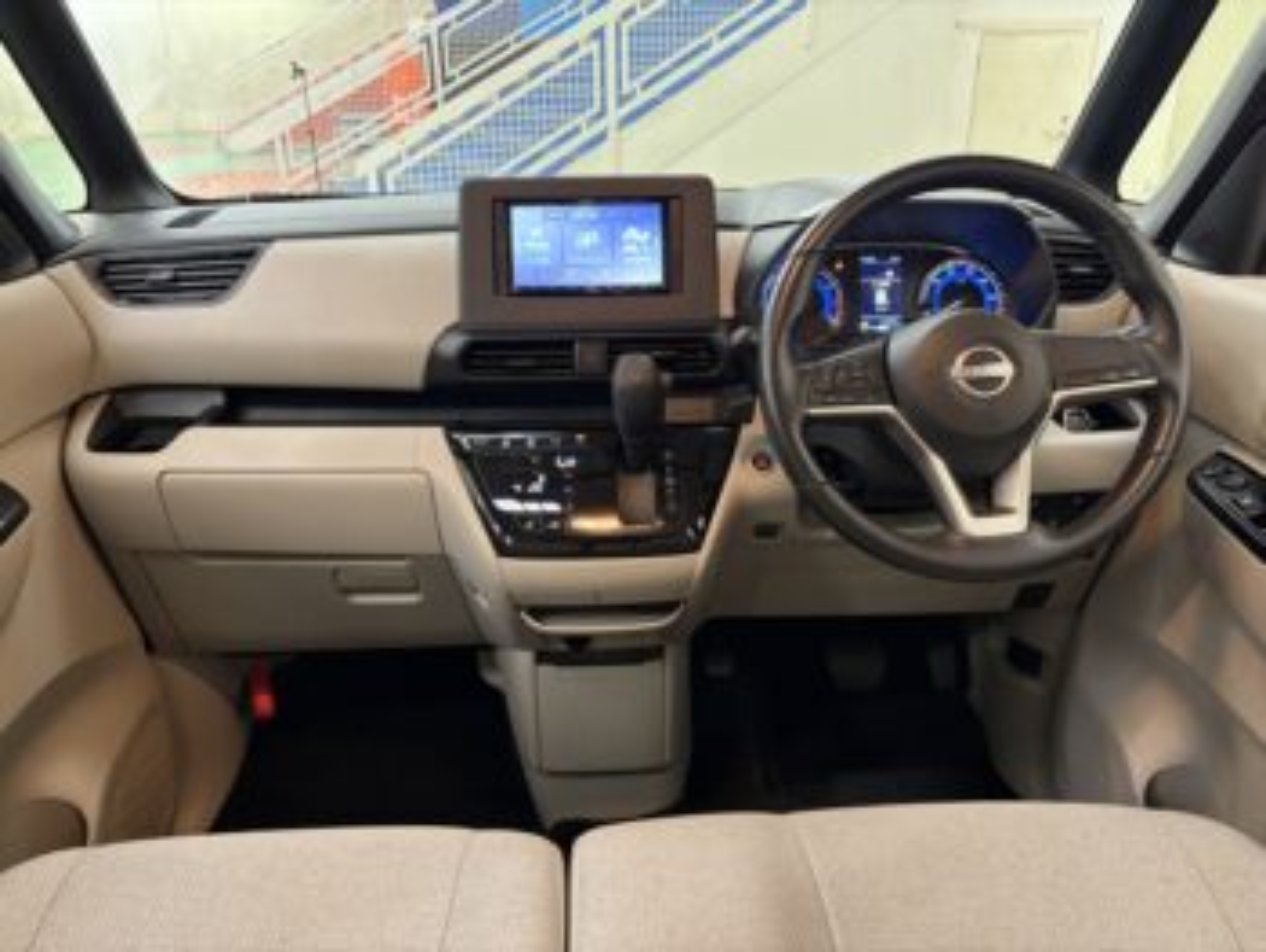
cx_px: 633
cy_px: 476
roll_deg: +1.0
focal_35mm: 26
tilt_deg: -23.7
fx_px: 952
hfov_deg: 67.3
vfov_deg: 53.1
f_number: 1.6
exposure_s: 1/50
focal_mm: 5.96
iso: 400
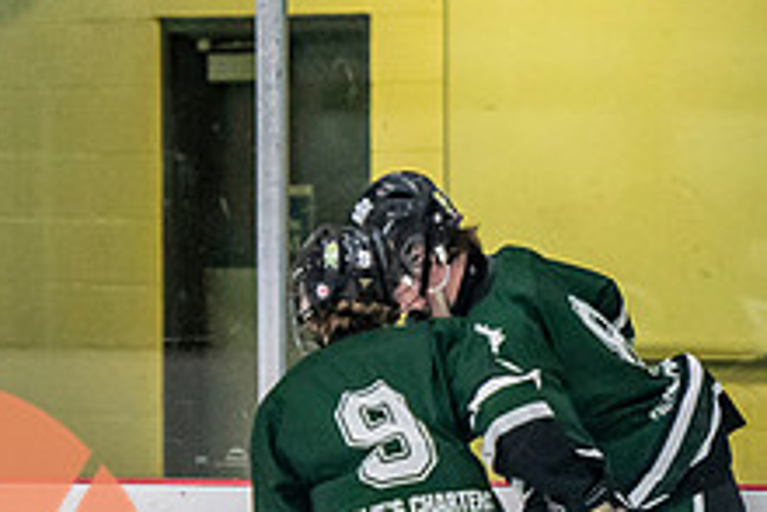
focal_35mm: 614
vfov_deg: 2.2
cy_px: 564
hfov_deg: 3.3
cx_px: 1043
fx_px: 13090
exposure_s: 1/640
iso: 2000
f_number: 3.2
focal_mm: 135
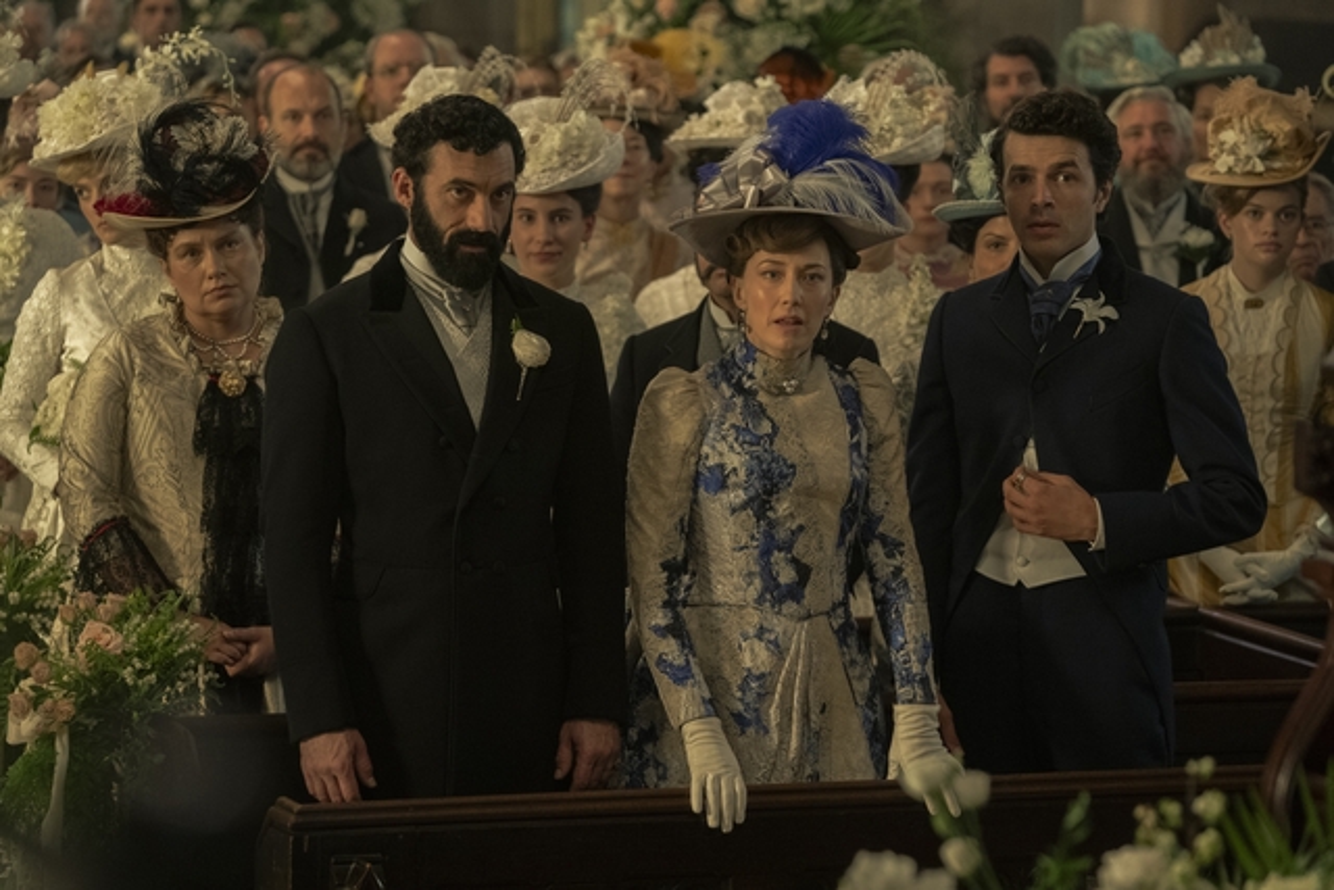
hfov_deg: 15.3
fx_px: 4966
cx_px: 667
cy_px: 445
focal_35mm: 134
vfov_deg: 10.2
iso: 6400
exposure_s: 1/80
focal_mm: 134
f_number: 4.5
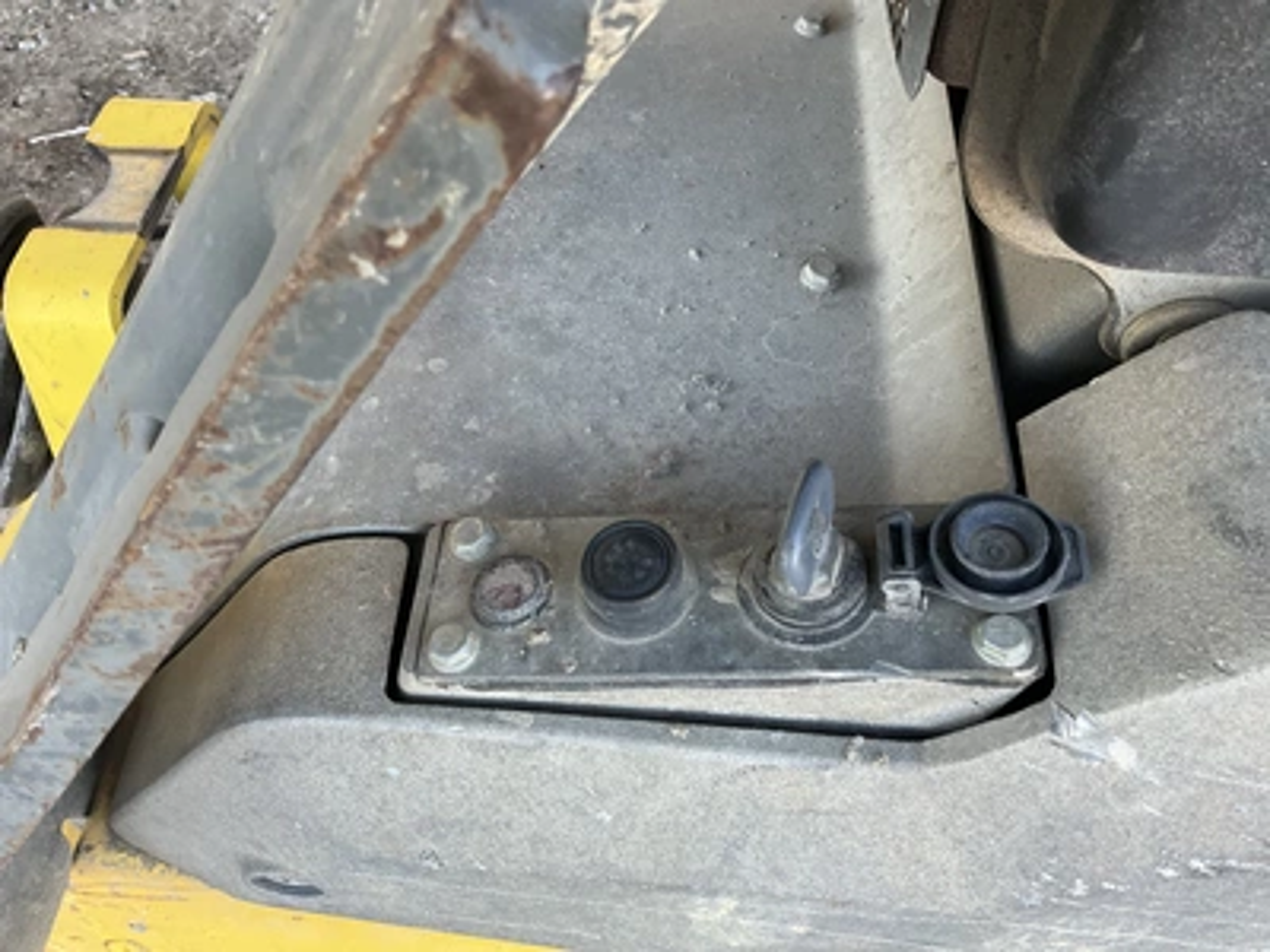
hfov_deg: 61.7
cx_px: 635
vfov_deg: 48.2
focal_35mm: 29
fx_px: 1064
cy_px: 476
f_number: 1.8
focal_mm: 3
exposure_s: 1/122
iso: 50
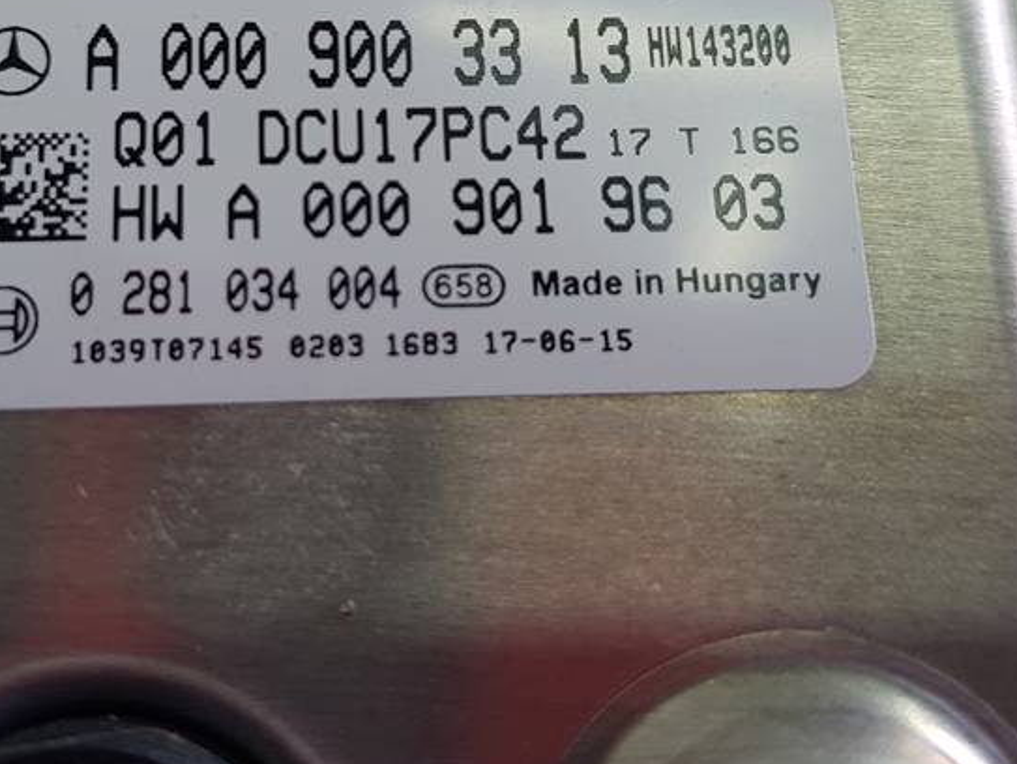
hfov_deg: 38.7
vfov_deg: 29.2
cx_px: 399
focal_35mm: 49
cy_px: 187
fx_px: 1441
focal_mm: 4.2
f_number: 1.7
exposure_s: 1/124
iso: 40
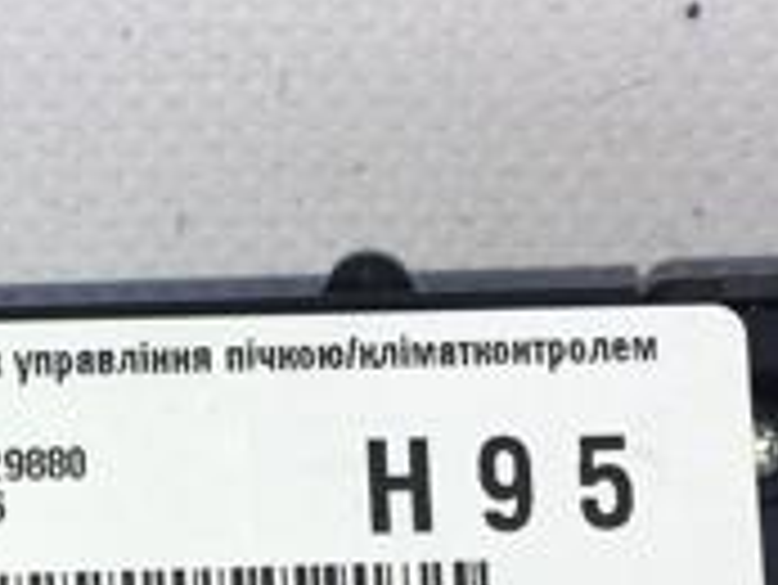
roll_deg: +0.1
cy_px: 702
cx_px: -27
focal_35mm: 107
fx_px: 2407
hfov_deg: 17.9
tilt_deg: -24.7
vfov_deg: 13.5
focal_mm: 4.15
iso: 25
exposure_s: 1/276
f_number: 2.2
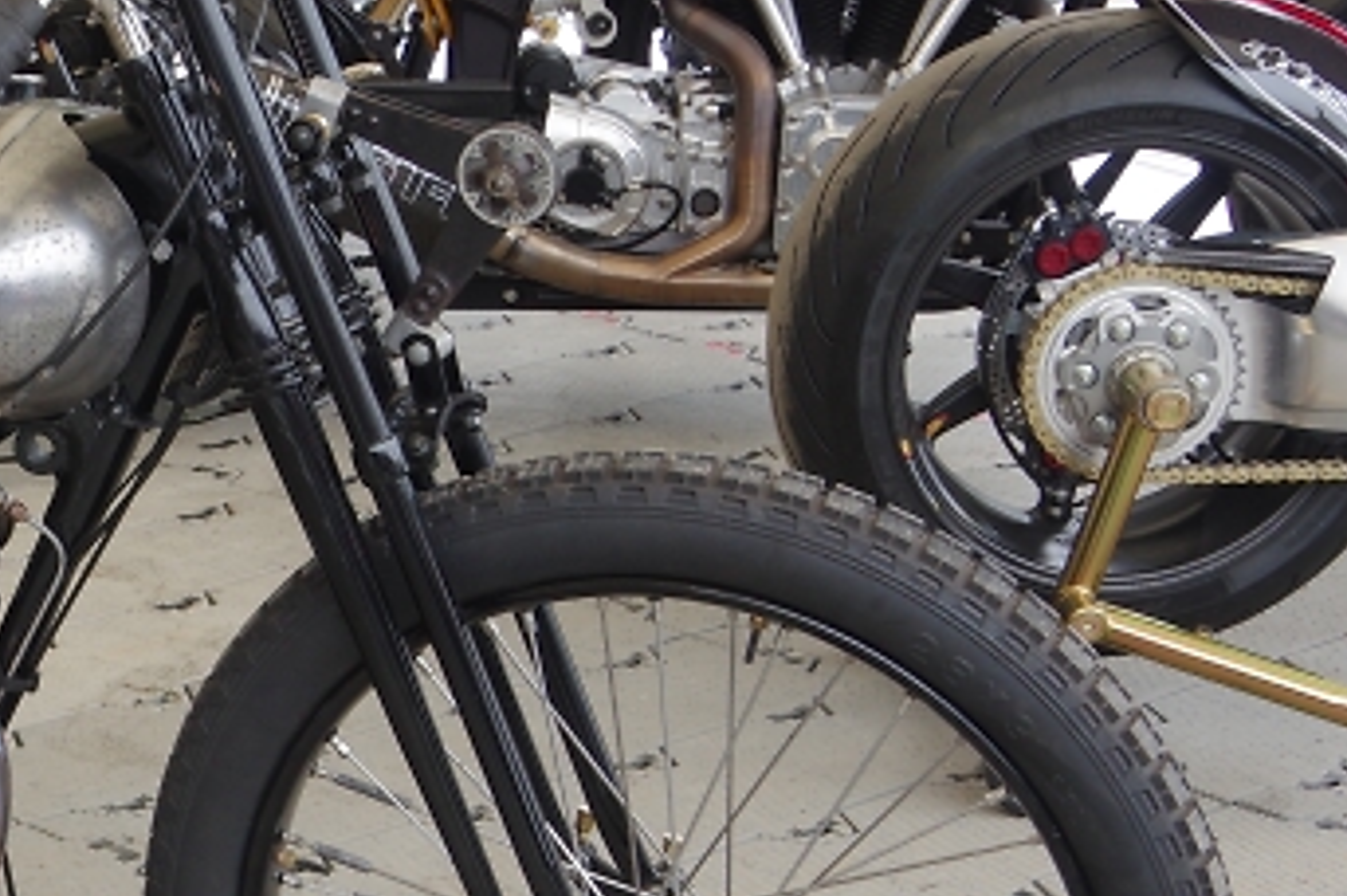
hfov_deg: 18.6
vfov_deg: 13.0
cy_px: 648
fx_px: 3925
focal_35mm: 105
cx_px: -181
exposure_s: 1/50
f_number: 8
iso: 400
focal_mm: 24
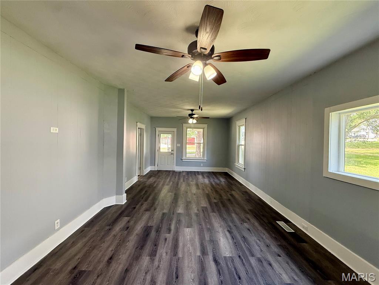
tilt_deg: -0.2
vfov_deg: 85.7
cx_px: 190
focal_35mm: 14
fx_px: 153
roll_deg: -1.5
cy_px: 142
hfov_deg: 102.1
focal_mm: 2.22
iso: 250
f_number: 2.2
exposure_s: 1/120
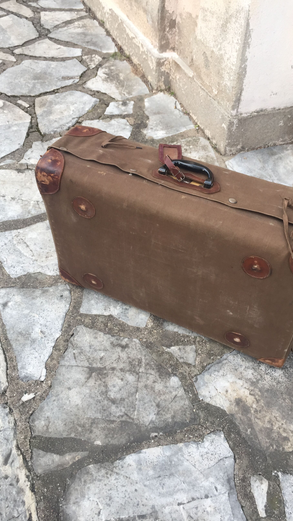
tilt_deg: -46.5
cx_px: 154
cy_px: 261
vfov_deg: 61.0
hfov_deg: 36.7
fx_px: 442
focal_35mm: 32
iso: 32
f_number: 2.2
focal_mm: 4.15
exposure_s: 1/100
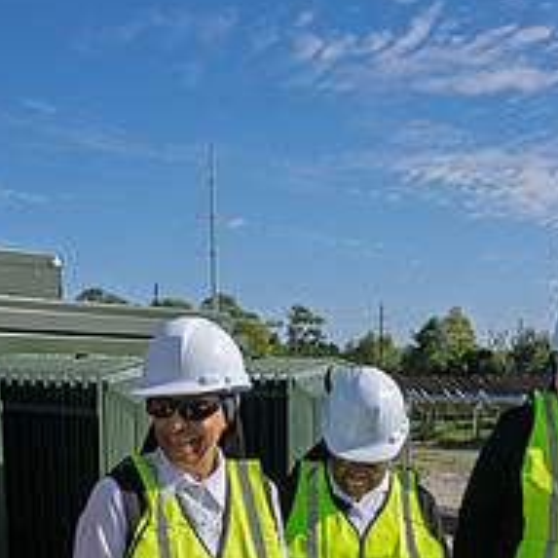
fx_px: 1021
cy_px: 543
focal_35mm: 56
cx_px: 353
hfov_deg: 30.4
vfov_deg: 28.8
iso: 200
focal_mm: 28
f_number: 13
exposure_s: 1/320
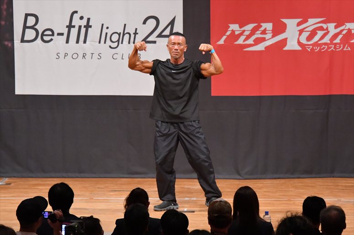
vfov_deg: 6.1
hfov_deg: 9.2
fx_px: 2211
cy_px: 118
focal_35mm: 225
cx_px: 177
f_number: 5.6
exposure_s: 1/400
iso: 8000
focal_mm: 150
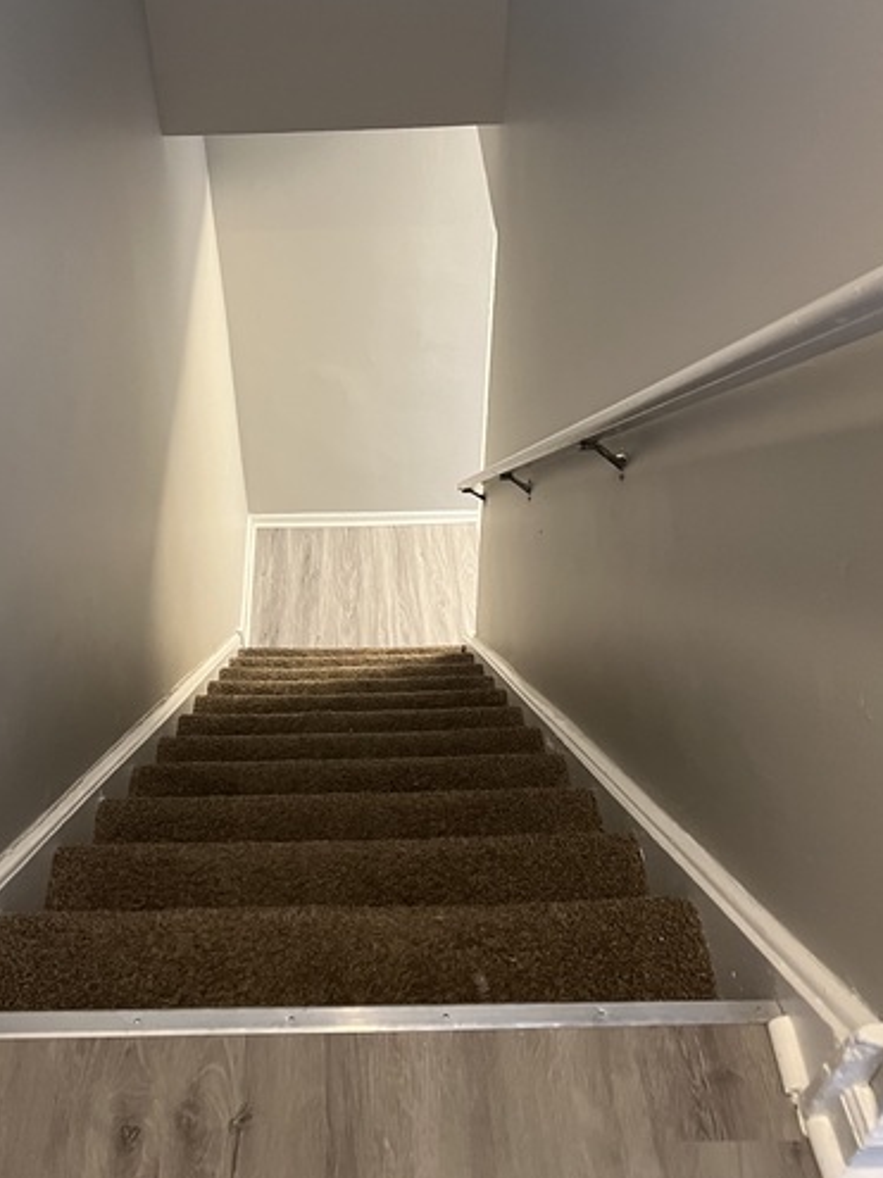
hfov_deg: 40.3
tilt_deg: -42.3
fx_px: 1191
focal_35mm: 35
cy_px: 503
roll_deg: +3.6
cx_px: 307
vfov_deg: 52.4
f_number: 1.5
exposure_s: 1/40
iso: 400
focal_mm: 5.7
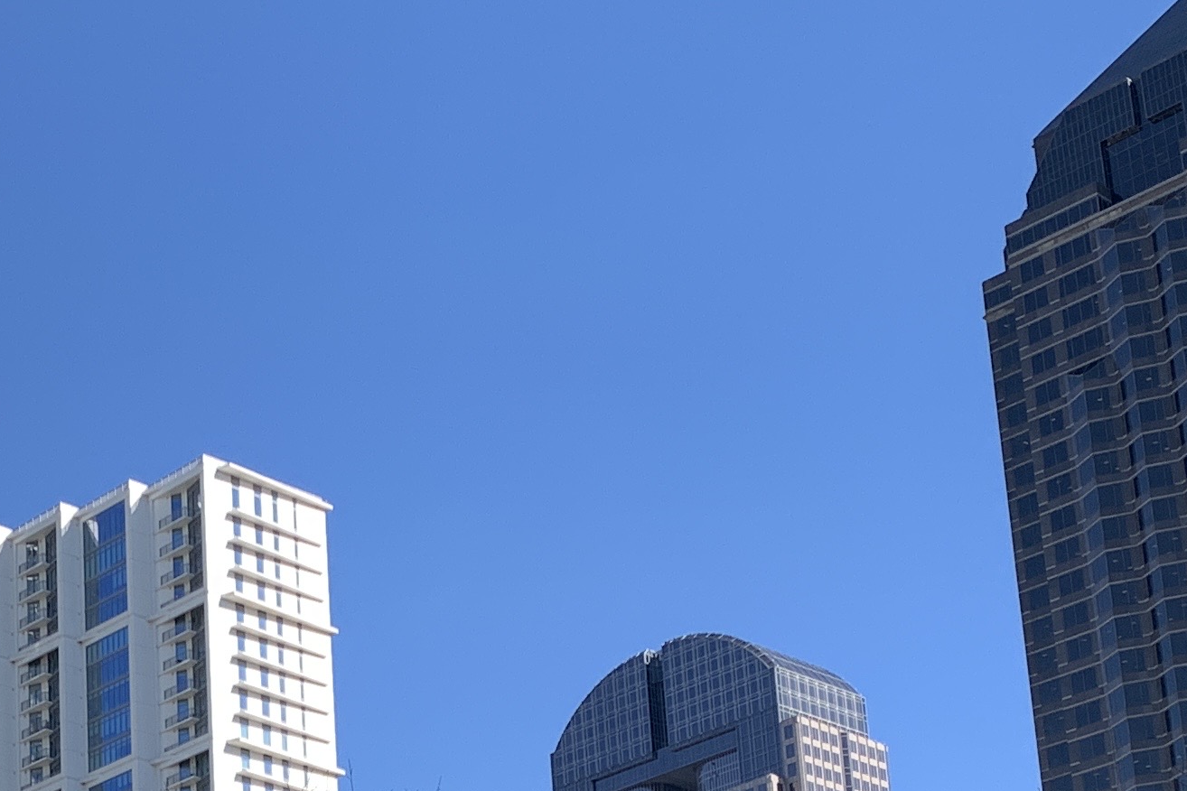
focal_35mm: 83
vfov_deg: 15.7
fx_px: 2736
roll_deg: +2.3
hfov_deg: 24.1
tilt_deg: +15.6
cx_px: 232
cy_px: 1004
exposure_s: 1/1560
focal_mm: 4.25
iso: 25
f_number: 1.8
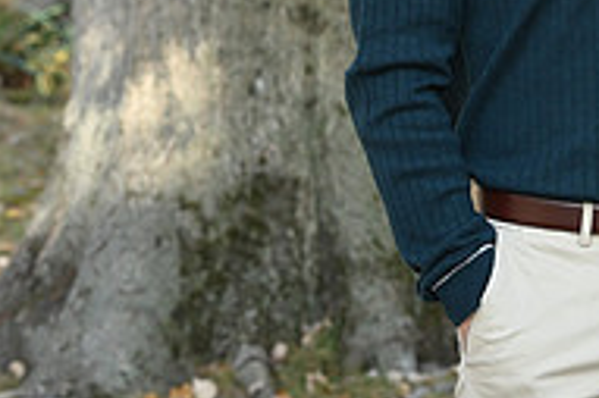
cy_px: -121
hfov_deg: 8.0
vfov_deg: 5.3
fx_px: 4289
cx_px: 552
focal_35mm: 258
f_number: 6.3
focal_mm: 85
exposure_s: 1/160
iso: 320
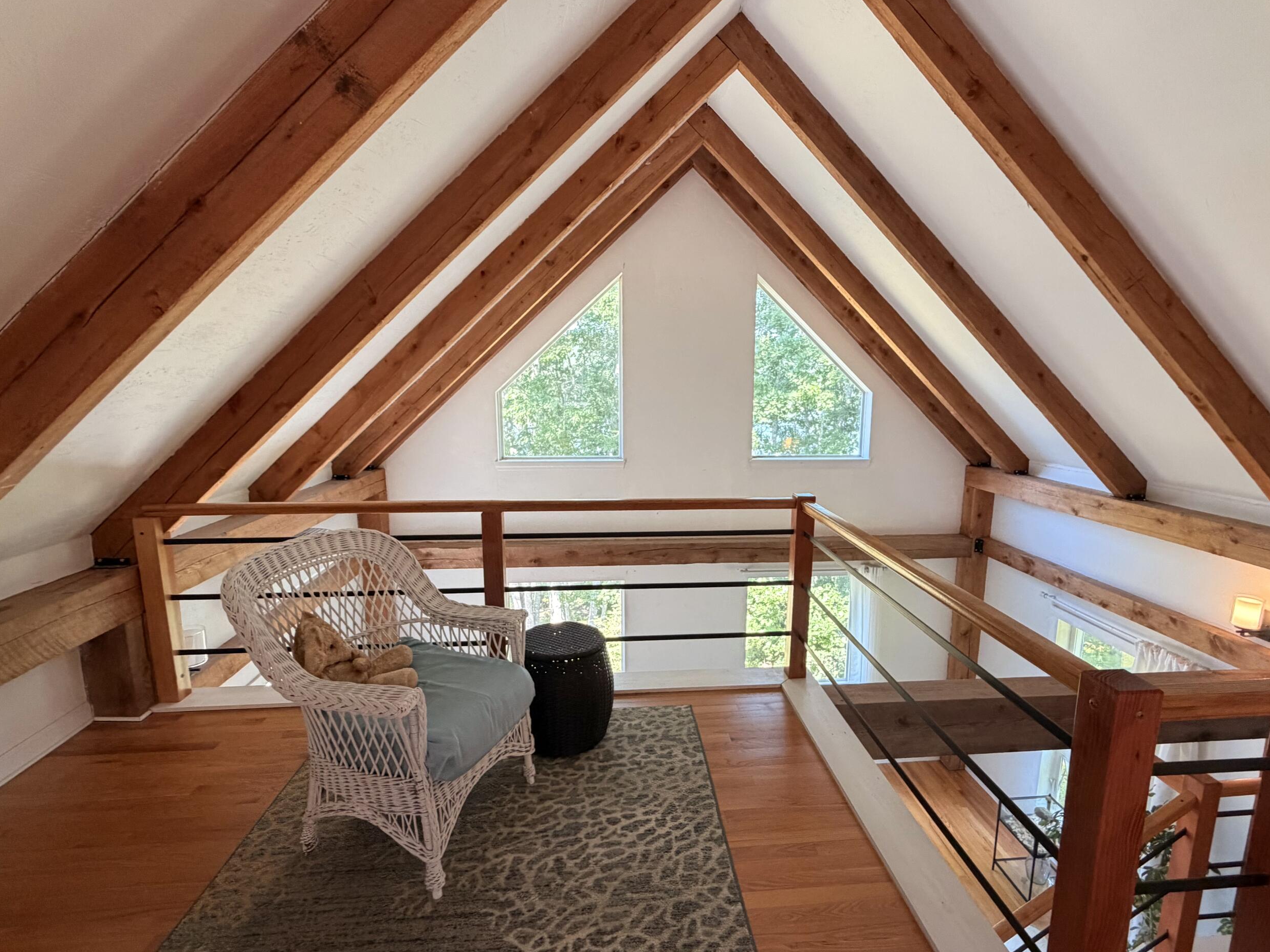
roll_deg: -0.1
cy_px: 491
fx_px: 624
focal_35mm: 17
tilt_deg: -10.0
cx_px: 663
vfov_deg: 74.7
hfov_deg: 91.0
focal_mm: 2.22
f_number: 2.2
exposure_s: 1/121
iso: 320
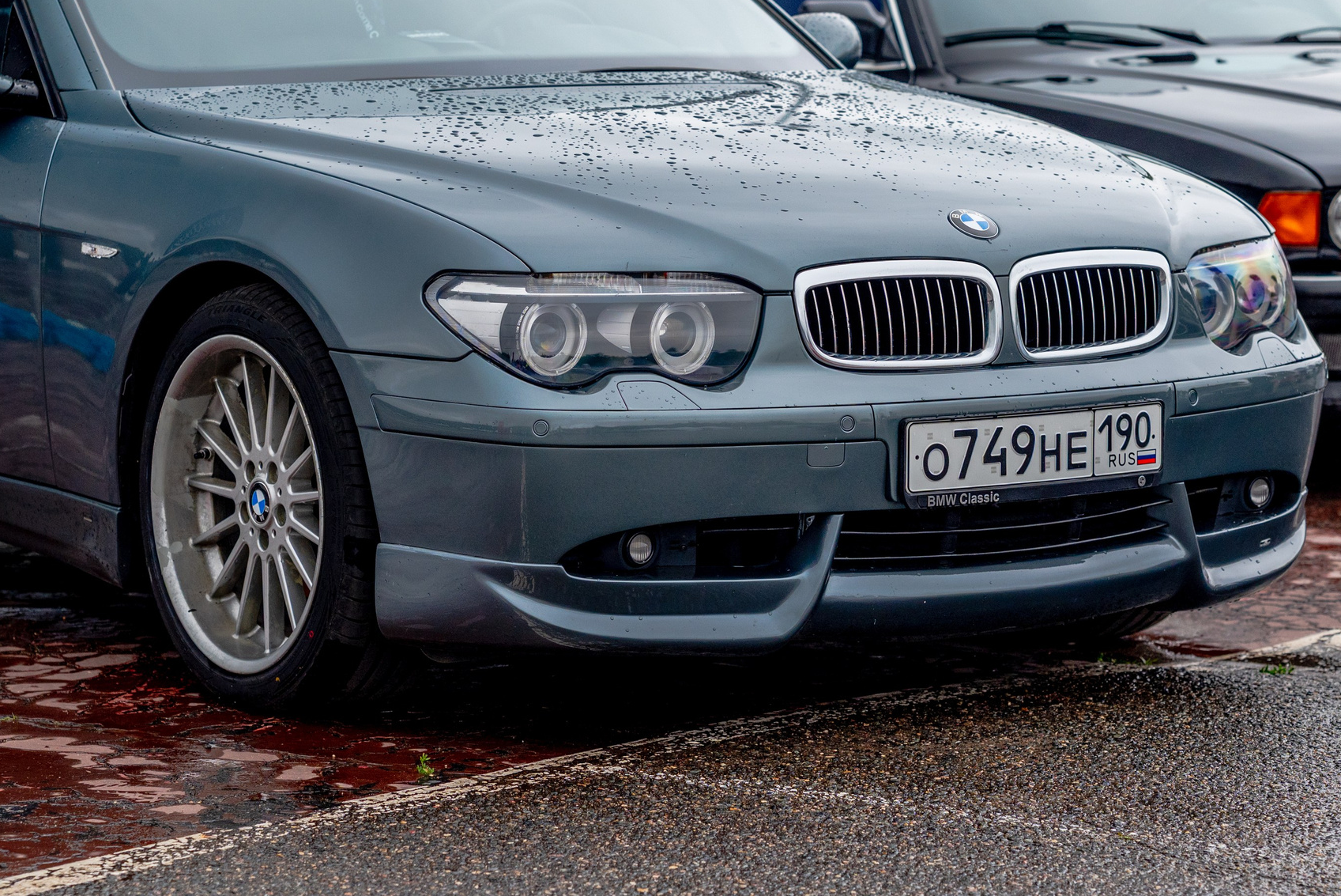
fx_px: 4807
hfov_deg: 15.9
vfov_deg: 10.6
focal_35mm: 129
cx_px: 660
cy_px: 276
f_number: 3.5
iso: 400
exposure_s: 1/800
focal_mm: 85
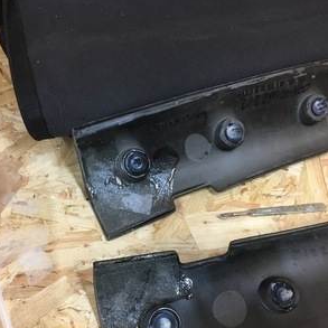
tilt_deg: -61.1
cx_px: 161
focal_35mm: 35
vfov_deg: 46.4
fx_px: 375
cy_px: 221
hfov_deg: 47.2
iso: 160
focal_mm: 4.15
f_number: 2.2
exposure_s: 1/33
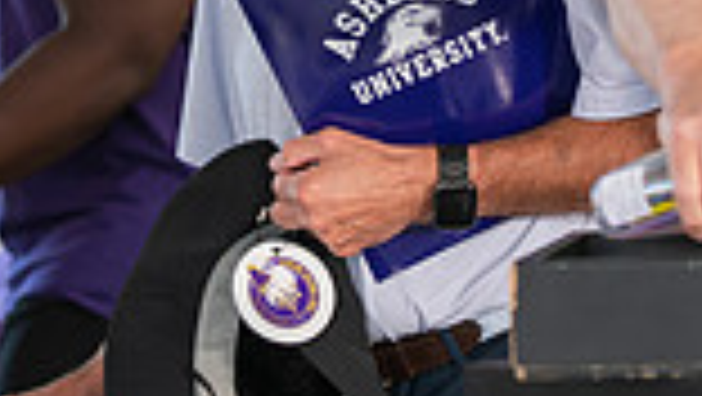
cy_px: 2
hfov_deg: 6.5
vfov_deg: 3.7
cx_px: 292
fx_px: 6166
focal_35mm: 331
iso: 320
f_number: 3.2
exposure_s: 1/250
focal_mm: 85
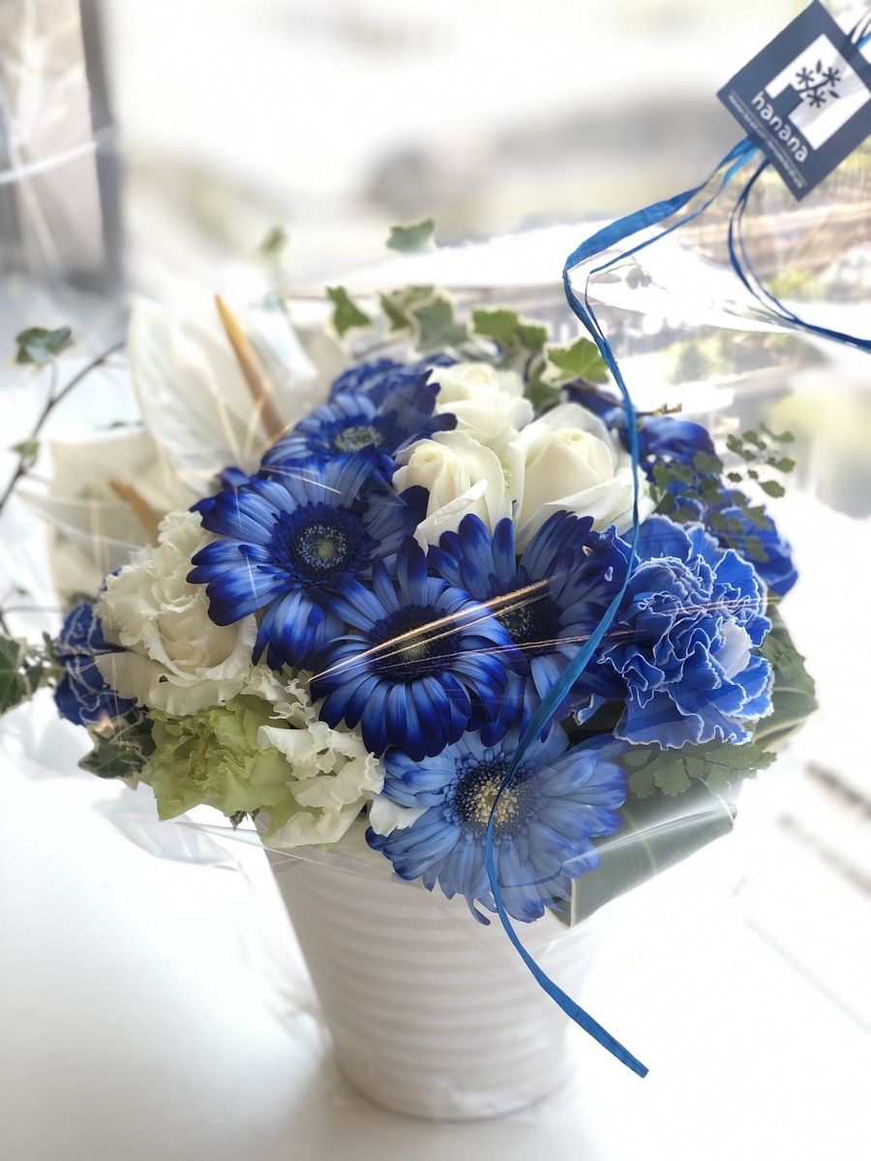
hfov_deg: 28.0
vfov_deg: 36.8
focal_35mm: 52
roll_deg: +2.9
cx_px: 436
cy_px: 580
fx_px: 1745
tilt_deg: -21.3
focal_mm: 6
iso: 25
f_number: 2.4
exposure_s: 1/50
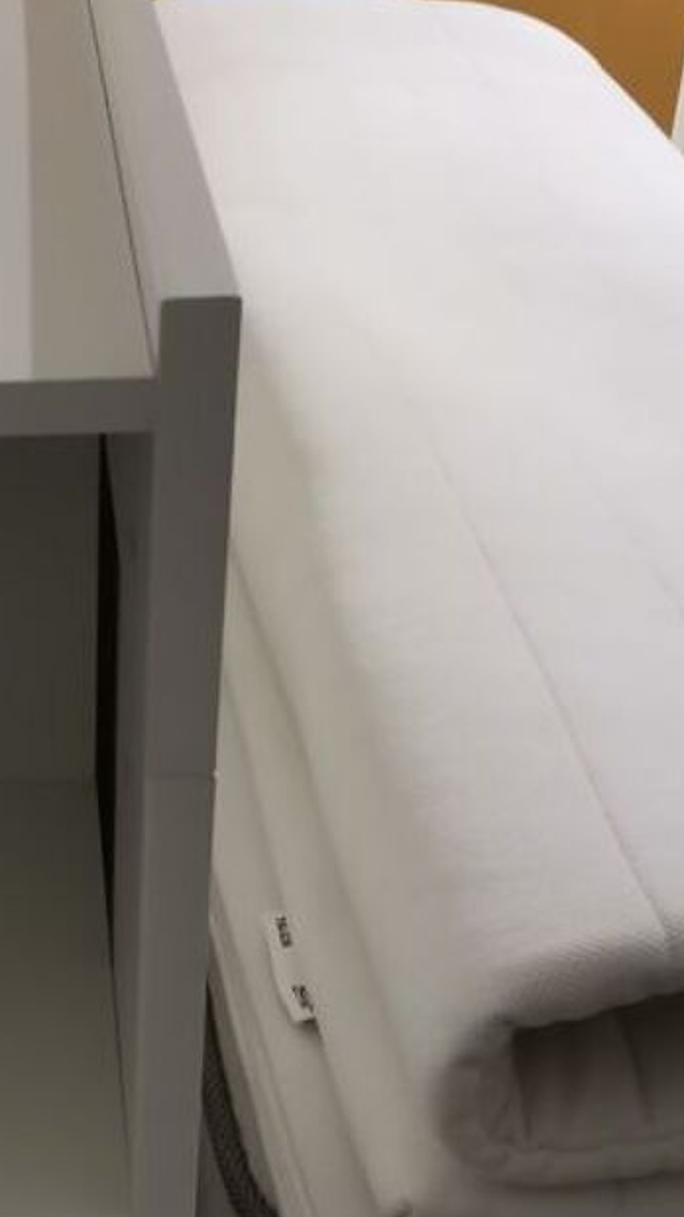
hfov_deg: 18.8
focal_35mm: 61
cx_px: -114
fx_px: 1968
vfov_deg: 34.0
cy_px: 821
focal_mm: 4.75
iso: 1000
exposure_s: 1/25
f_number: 1.8
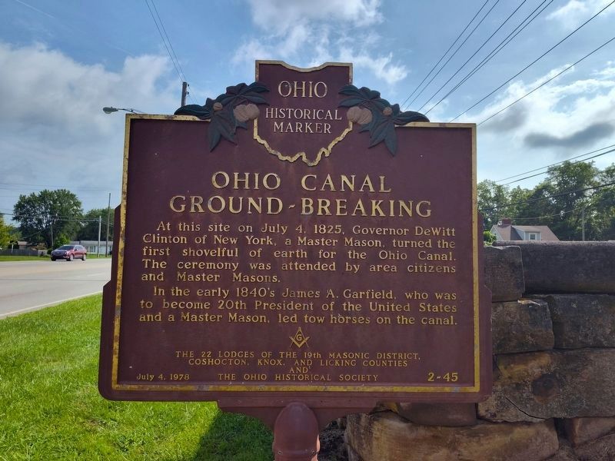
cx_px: 308
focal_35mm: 23
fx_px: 409
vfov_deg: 58.9
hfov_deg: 73.9
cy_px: 230
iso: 100
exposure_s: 1/2247
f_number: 1.8
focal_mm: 5.56
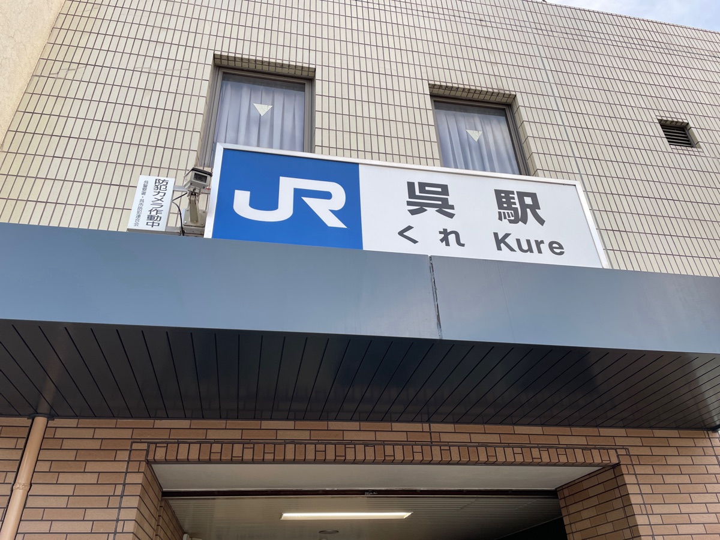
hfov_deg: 67.3
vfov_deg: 53.1
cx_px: 360
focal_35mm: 26
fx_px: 541
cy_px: 270
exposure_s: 1/241
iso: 40
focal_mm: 4.2
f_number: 1.6
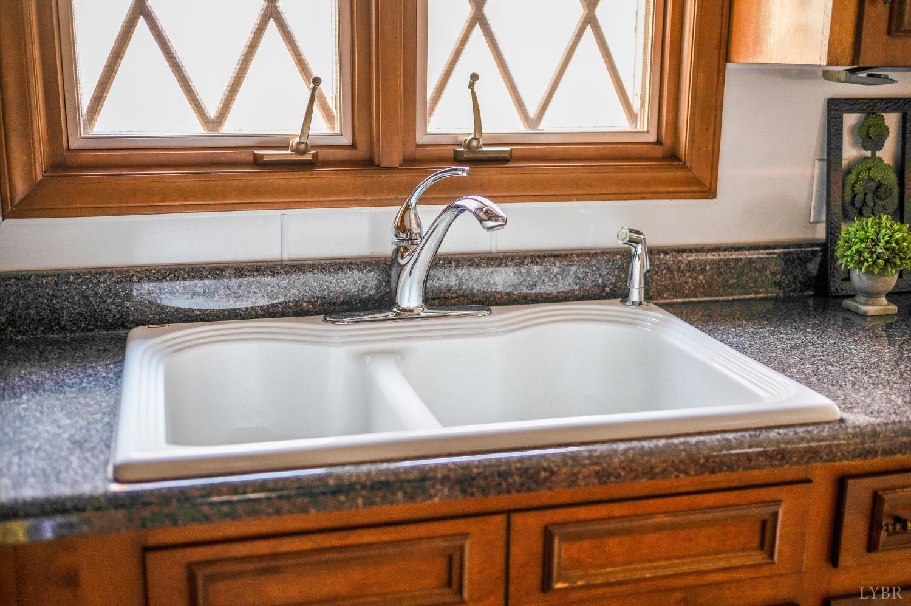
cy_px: 303
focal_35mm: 40
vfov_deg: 33.3
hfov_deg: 48.5
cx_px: 456
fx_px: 1011
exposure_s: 1/60
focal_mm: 40
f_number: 2.5
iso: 2000
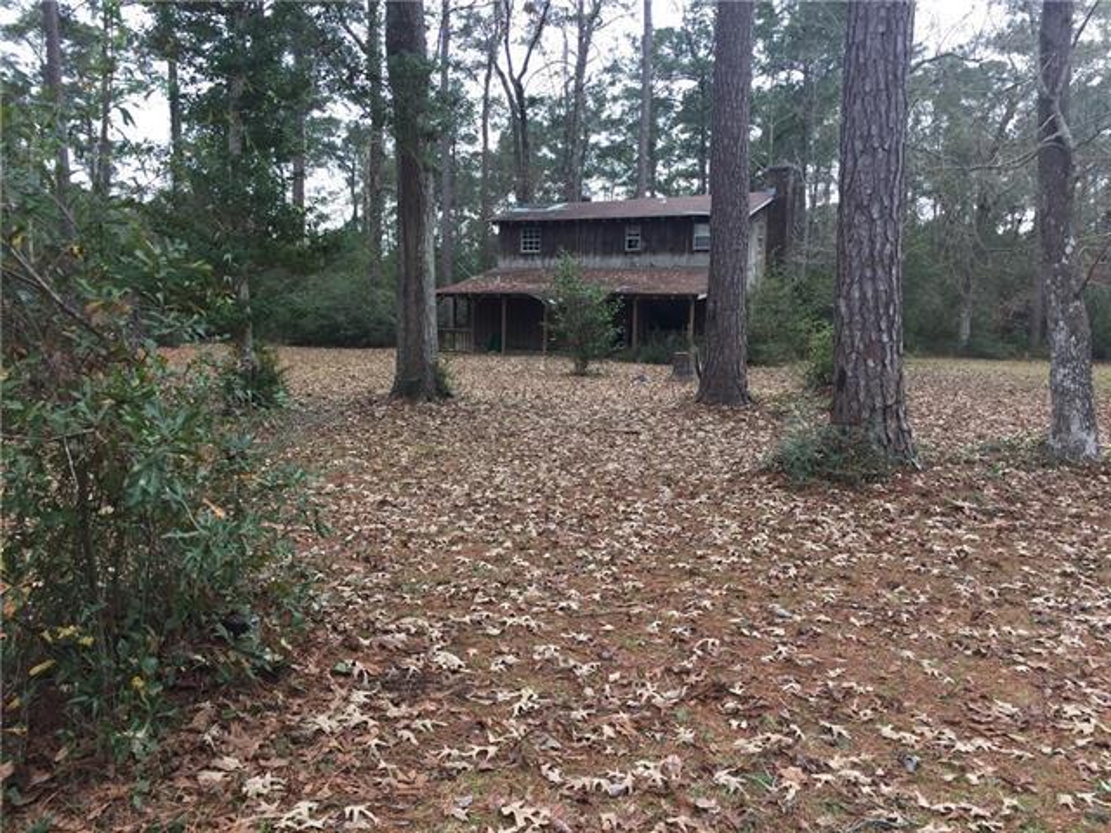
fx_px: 931
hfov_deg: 61.7
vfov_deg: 48.2
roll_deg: -2.0
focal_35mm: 29
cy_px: 416
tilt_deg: -6.1
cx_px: 556
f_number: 2.2
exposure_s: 1/120
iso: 40
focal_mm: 4.15
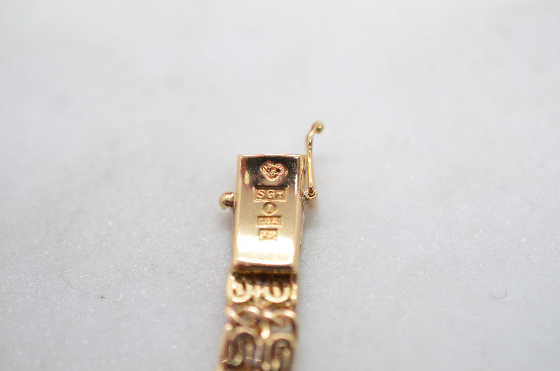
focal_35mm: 60
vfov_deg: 22.5
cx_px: 280
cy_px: 186
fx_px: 931
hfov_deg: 33.5
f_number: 4
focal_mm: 40
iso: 2500
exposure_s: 1/1250
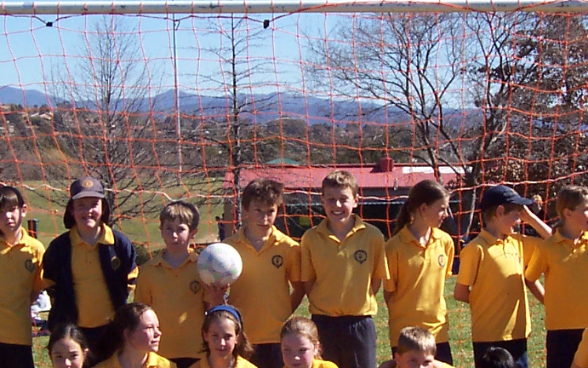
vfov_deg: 13.9
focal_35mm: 94
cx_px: 266
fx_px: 1506
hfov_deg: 22.1
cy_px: 212
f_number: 5.6
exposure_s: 1/350
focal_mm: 5.6
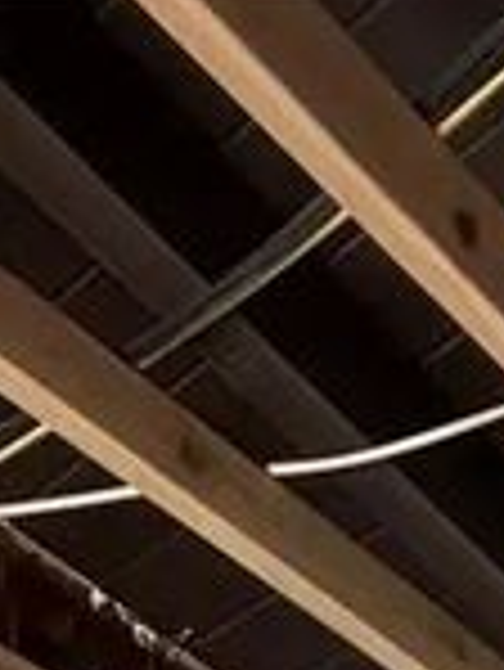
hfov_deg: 18.2
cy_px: 1895
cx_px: 68
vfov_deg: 12.4
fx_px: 1551
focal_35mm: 80
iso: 320
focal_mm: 2.22
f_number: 2.2
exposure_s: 1/121
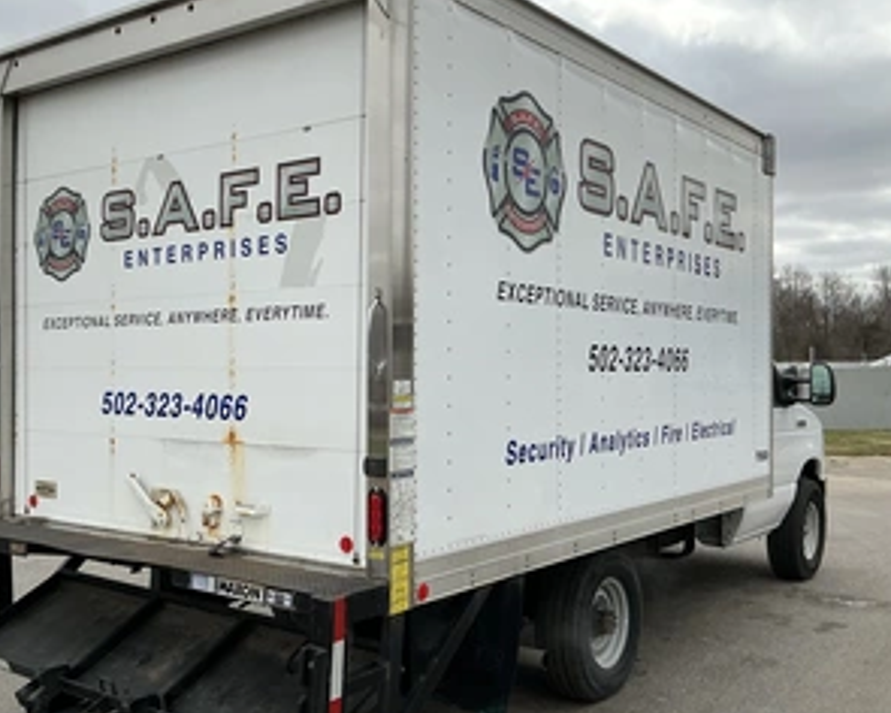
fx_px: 976
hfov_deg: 49.0
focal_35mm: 37
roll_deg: +1.2
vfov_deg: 40.1
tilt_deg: +1.1
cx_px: 402
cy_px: 366
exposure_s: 1/2227
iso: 25
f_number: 1.8
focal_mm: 3
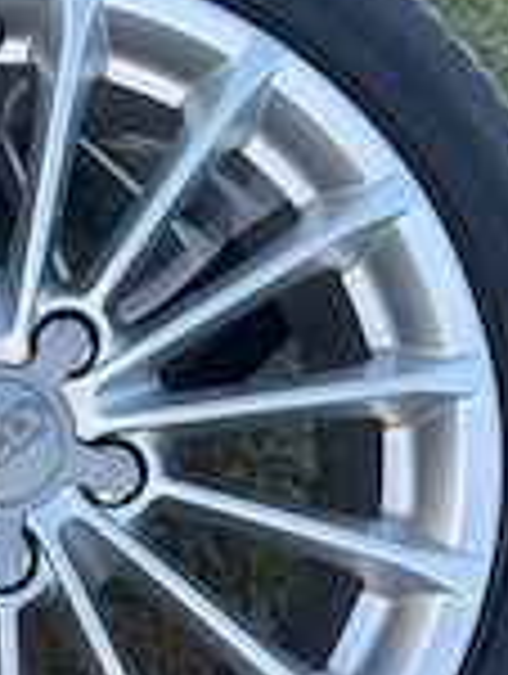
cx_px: -4
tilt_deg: -47.1
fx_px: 1249
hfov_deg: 22.1
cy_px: 324
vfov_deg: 30.2
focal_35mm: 64
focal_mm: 6.76
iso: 50
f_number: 1.78
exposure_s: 1/139
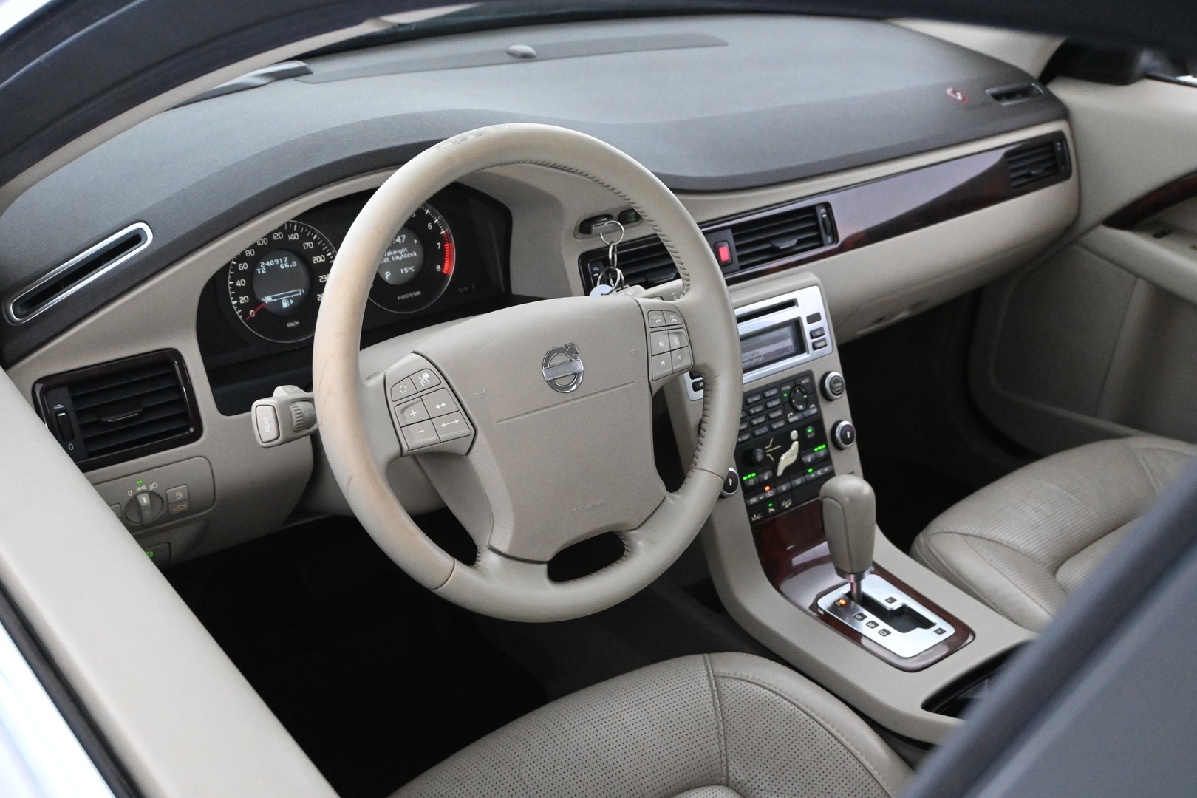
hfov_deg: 49.6
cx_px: 598
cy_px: 399
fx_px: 1297
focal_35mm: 39
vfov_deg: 34.2
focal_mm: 26
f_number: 4.5
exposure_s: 1/60
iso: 6400
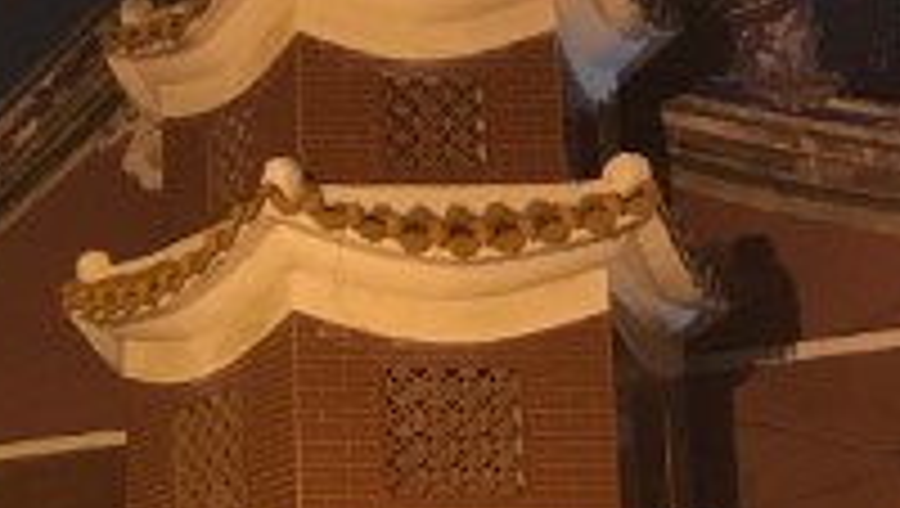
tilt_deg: +11.5
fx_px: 2413
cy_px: 499
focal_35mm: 101
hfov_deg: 18.8
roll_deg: -0.5
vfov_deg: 11.9
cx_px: -428
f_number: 2.2
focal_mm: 4.15
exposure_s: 1/15
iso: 250
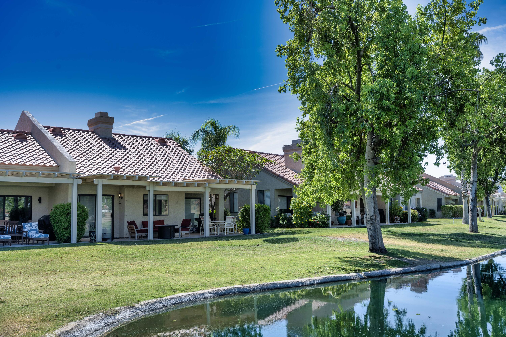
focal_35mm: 35
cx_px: 253
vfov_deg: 37.9
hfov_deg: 54.4
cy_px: 168
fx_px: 492
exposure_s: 1/400
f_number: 7.1
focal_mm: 35
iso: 100
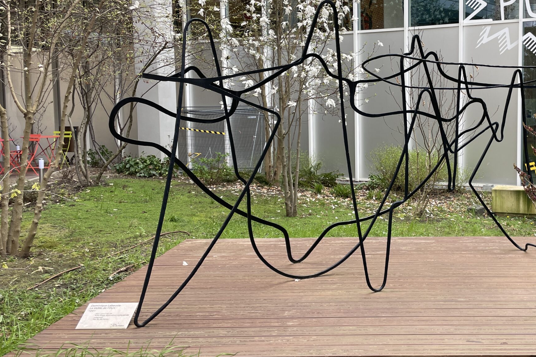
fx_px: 596
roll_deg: +0.1
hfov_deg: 47.0
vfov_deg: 33.4
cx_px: 389
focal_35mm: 40
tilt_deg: -4.5
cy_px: 166
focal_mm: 4.2
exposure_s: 1/186
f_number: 1.6
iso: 32
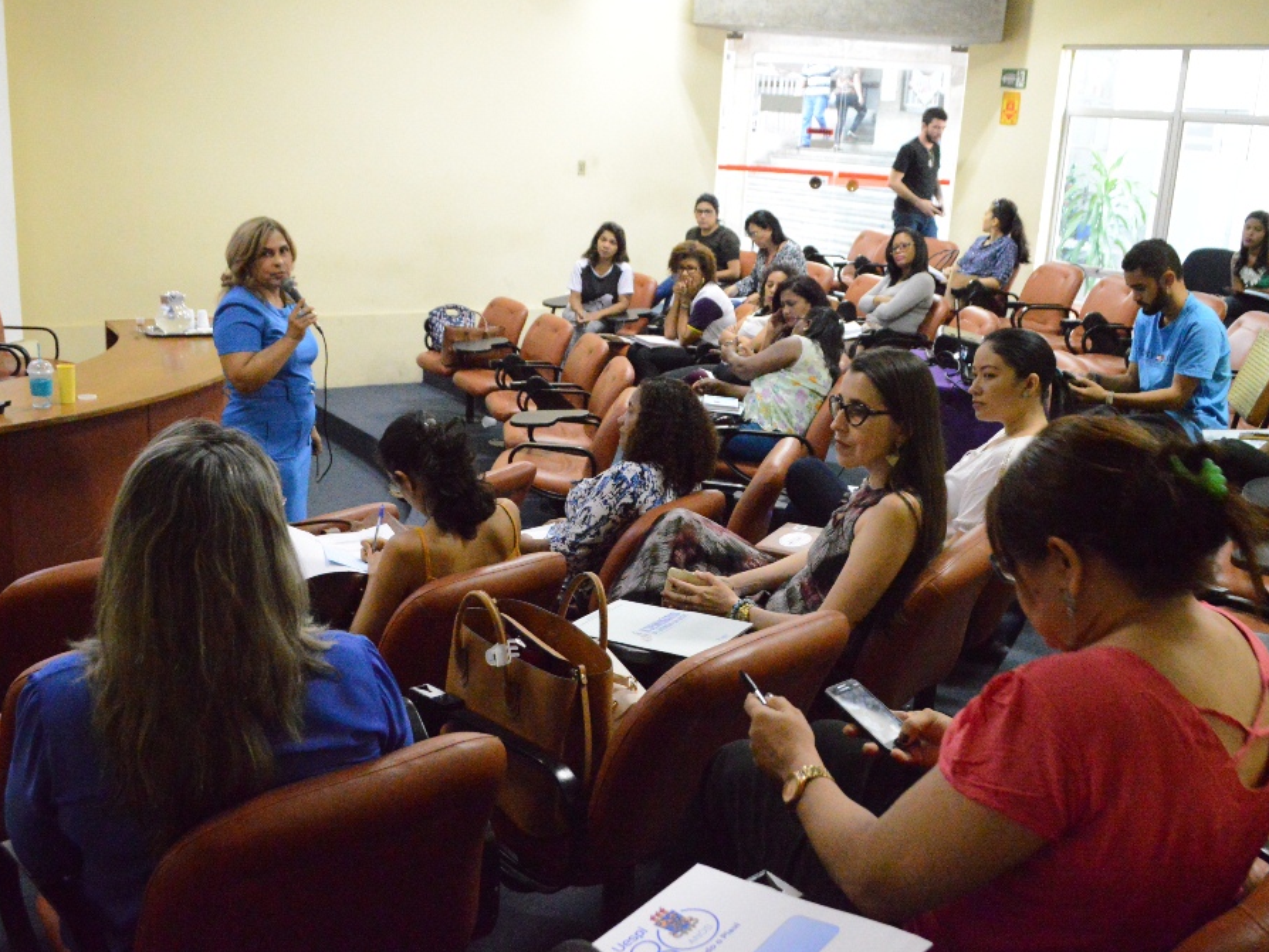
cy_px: 472
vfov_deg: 43.0
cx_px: 677
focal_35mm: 33
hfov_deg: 55.3
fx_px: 1210
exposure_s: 1/50
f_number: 5.6
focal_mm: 20
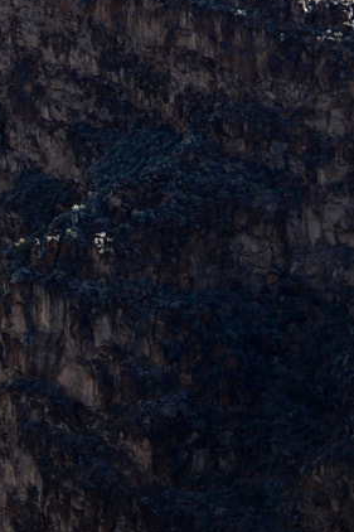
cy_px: 324
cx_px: -409
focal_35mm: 170
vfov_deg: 12.1
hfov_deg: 7.7
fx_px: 2509
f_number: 4
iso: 100
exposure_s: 1/500
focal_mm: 35
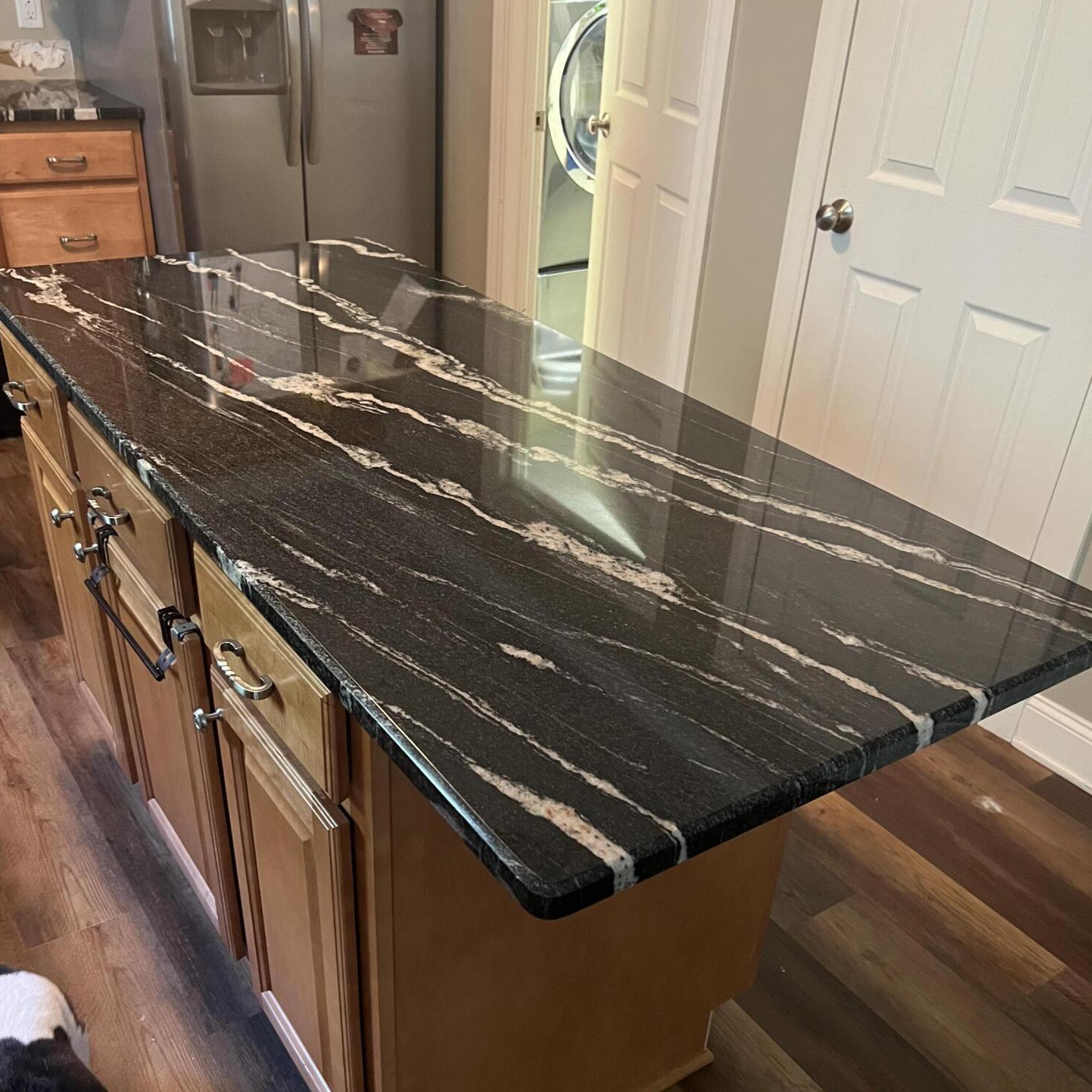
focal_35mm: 31
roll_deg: -3.3
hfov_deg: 52.5
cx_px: 545
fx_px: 1106
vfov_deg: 52.2
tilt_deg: -33.2
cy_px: 648
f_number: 1.5
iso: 500
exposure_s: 1/30
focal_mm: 5.7
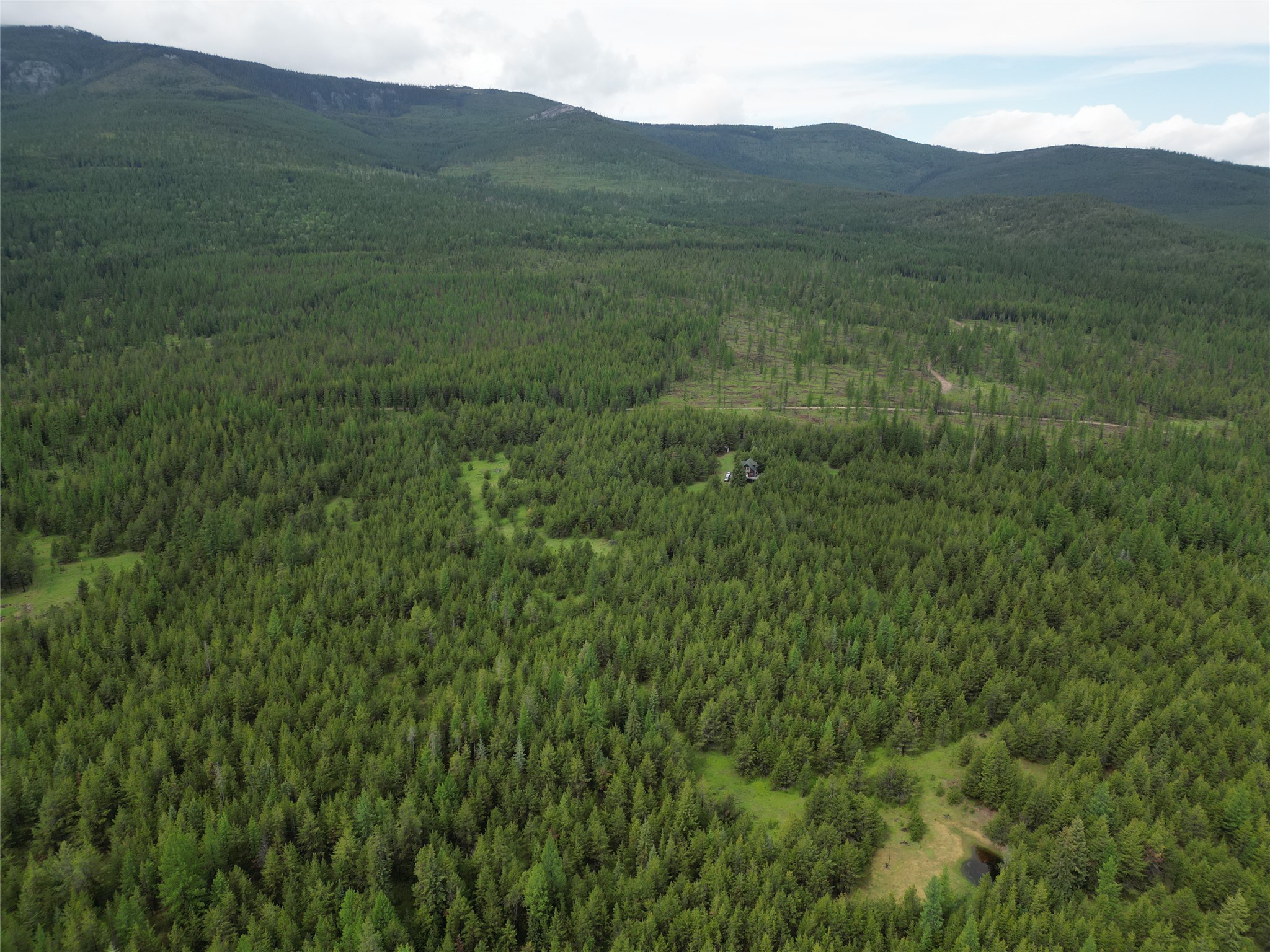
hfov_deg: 71.6
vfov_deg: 56.8
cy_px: 476
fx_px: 881
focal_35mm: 24
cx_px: 635
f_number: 1.7
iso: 140
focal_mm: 6.72
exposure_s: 1/2000
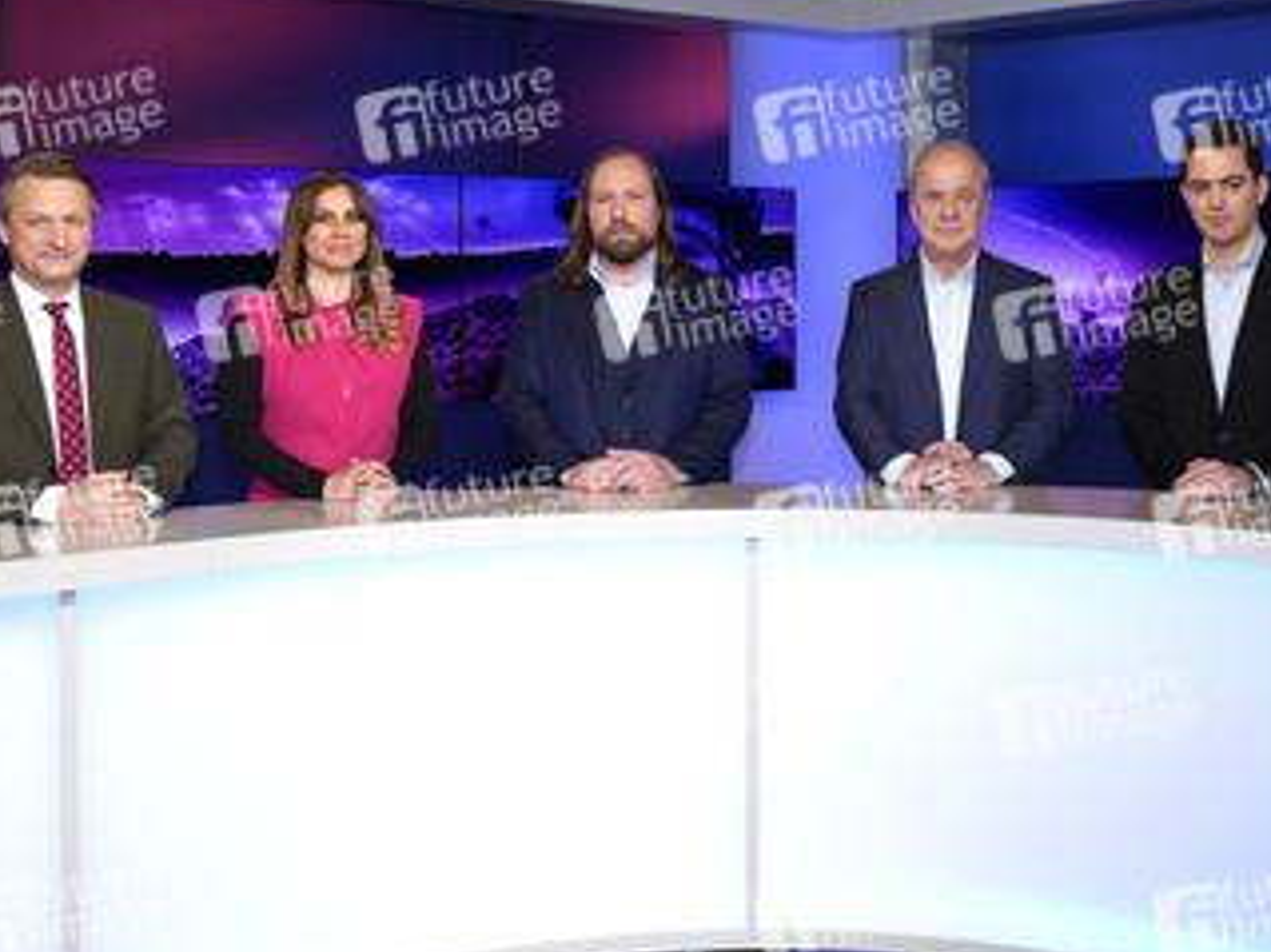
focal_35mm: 38
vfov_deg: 37.6
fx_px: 1395
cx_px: 751
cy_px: 414
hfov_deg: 48.7
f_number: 5.6
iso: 1600
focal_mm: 28
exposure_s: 1/125
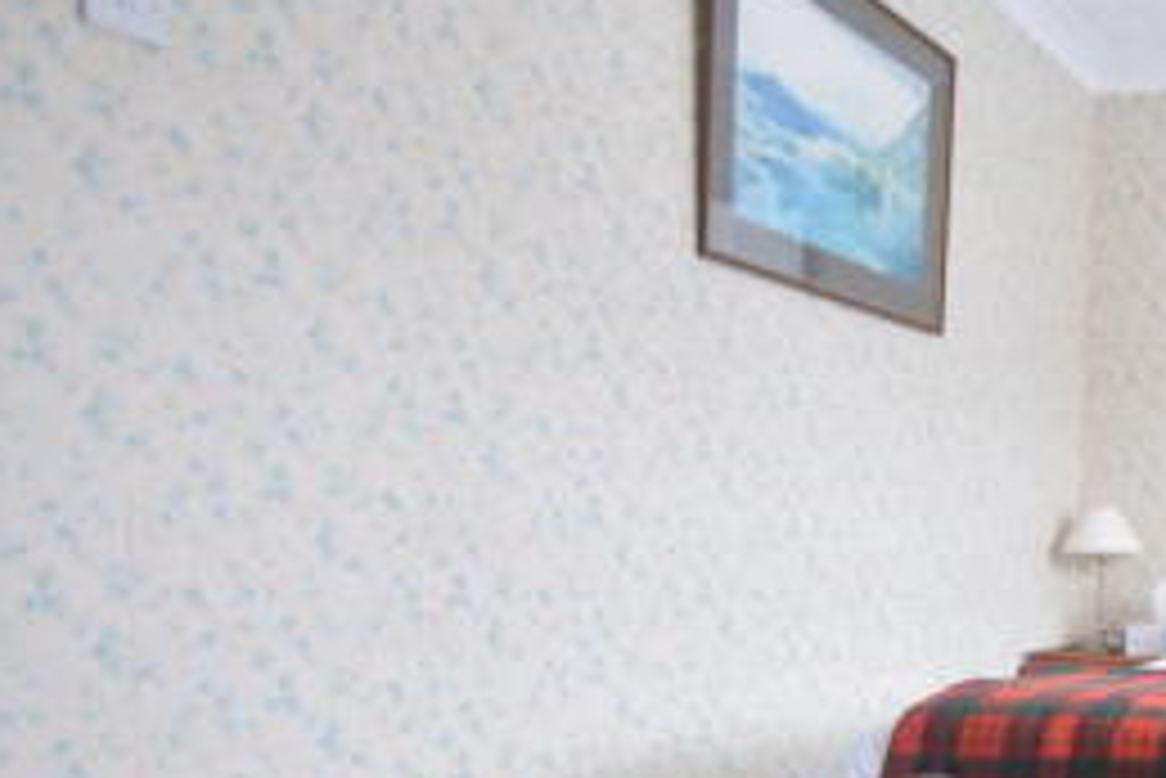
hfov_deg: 40.7
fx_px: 1231
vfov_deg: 32.3
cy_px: 780
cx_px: 1285
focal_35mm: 38
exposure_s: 1/8
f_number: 3.5
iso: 100
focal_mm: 10
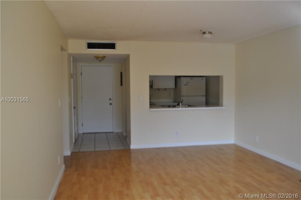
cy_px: 100
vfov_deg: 43.5
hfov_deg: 62.0
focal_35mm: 30
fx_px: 250
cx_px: 150
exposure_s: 1/100
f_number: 5
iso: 400
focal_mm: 20
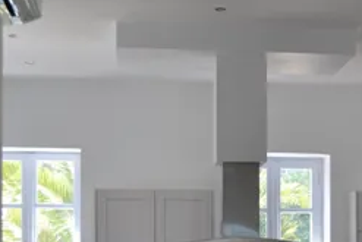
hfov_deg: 19.7
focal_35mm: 102
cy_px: 267
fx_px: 1026
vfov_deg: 13.2
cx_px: 319
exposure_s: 1/125
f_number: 5.6
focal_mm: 28
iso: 320
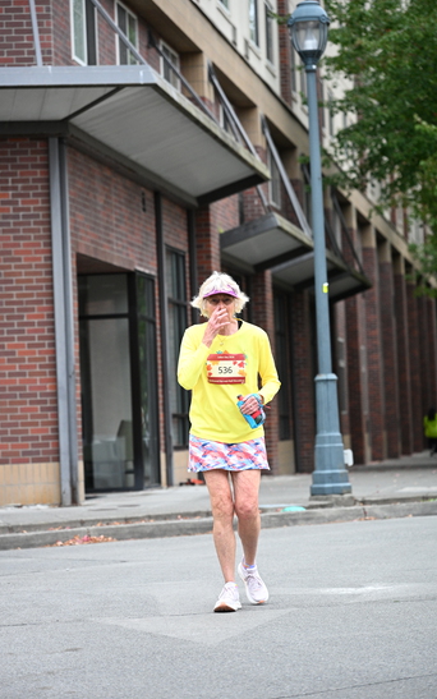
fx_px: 2343
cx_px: 204
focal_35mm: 123
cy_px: 349
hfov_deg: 10.7
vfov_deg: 17.0
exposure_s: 1/500
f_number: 4
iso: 1600
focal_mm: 120
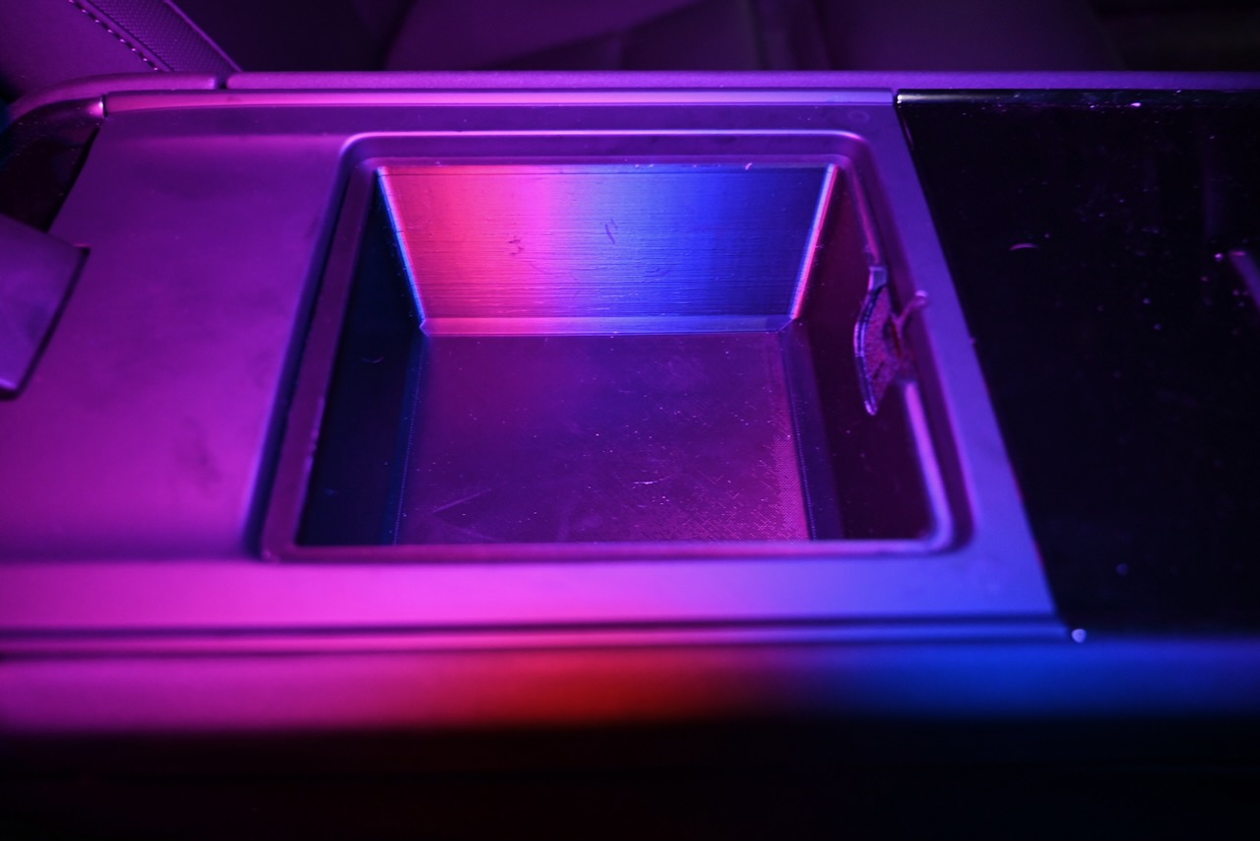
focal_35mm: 24
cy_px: 420
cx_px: 630
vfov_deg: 53.2
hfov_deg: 73.7
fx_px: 840
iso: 3200
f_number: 4
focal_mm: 24
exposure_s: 1/60
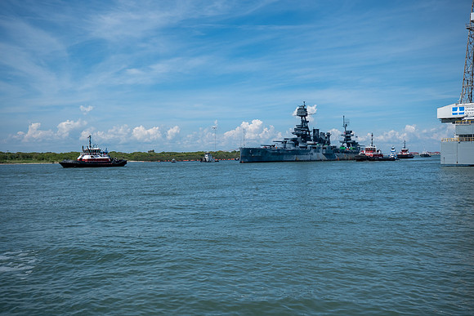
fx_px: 487
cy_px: 158
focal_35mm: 37
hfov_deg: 51.9
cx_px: 237
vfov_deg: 36.0
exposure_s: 1/2500
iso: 160
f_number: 4
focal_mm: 24.7
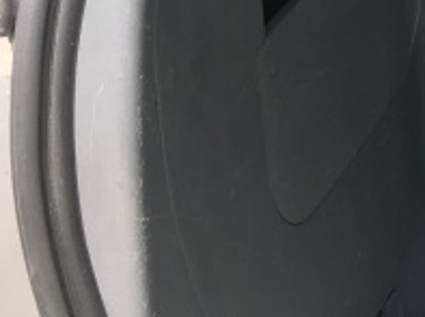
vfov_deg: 9.7
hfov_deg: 10.9
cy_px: -24
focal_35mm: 151
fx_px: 1851
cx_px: 1048
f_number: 2.2
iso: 25
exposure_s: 1/371
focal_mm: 4.15
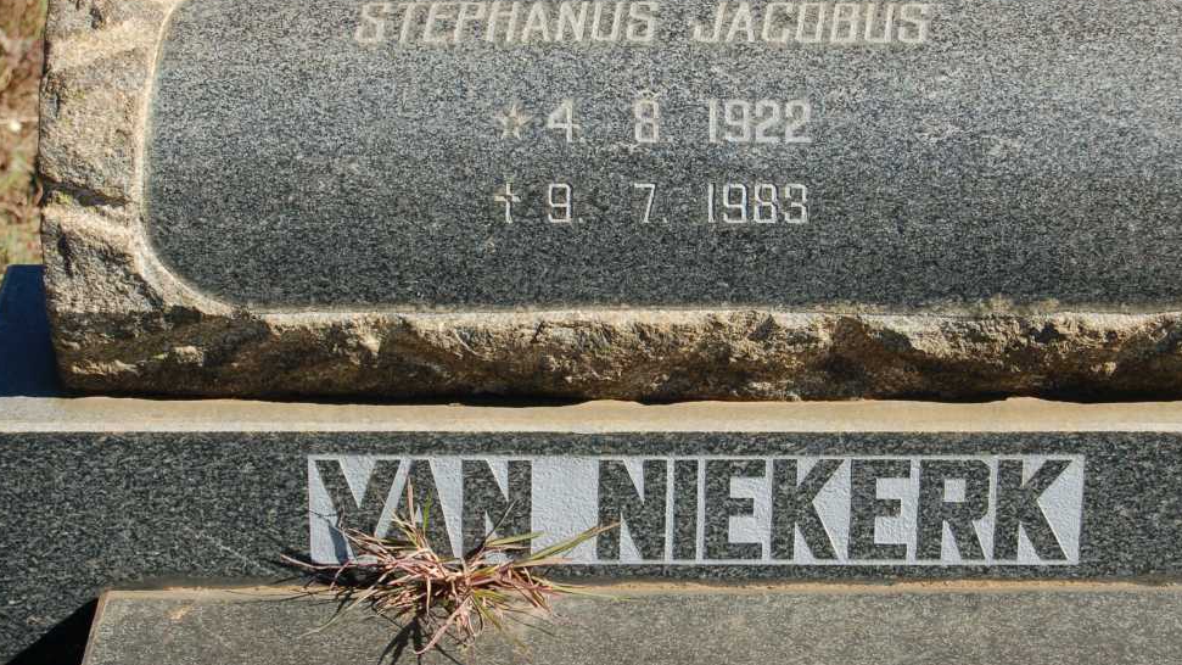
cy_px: 233
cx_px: 699
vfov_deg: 11.3
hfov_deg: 20.0
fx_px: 3342
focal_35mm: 107
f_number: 6.3
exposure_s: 1/320
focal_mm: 55
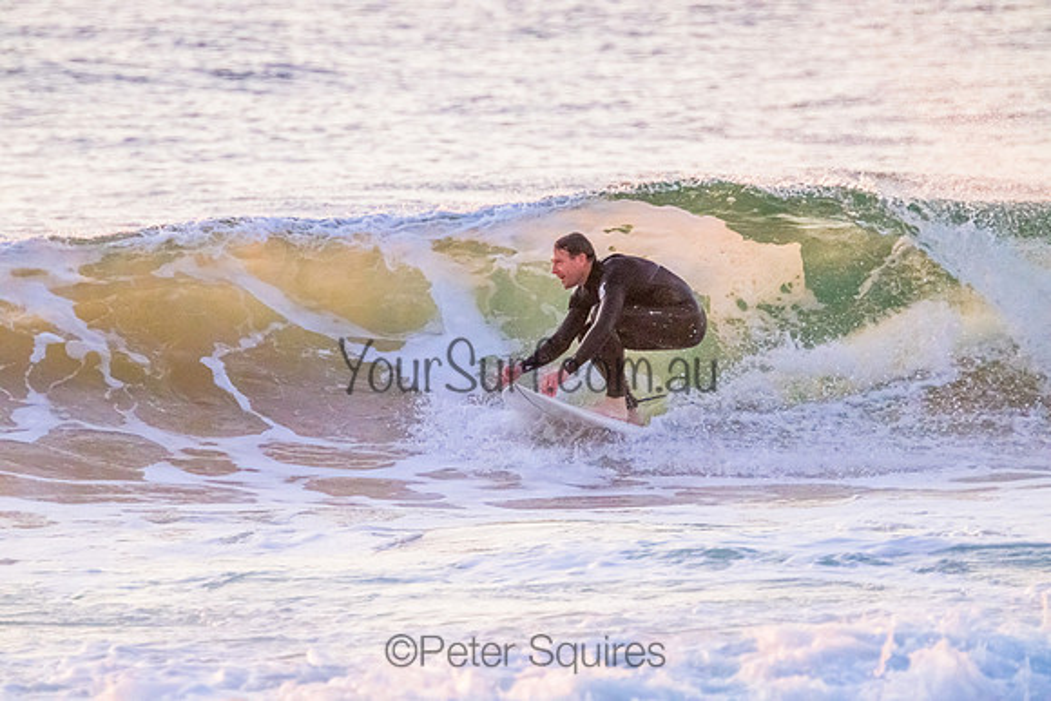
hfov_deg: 2.6
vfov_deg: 1.7
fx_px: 23360
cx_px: 526
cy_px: 350
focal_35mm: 800
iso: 12800
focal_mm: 800
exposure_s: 1/800
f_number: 11
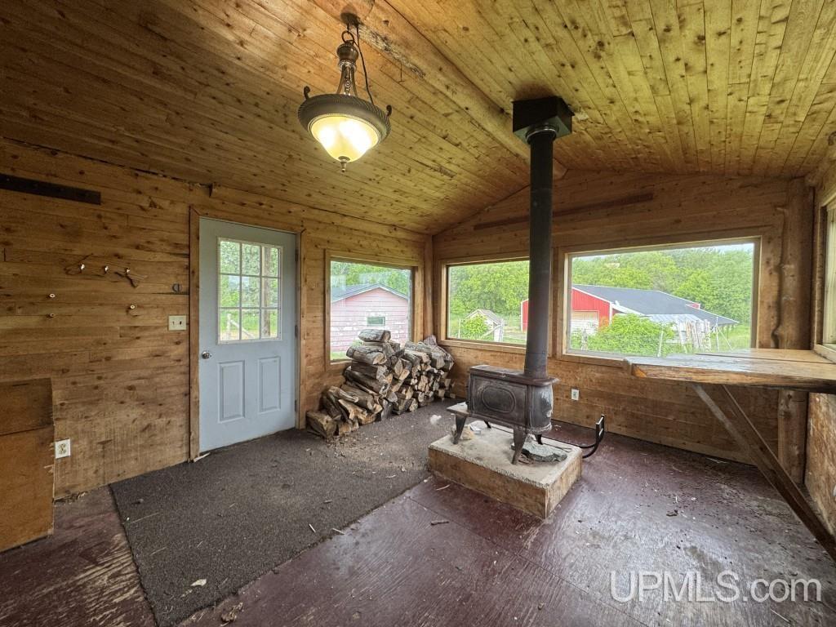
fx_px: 338
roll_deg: -1.0
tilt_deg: -2.6
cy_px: 314
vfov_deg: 85.7
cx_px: 418
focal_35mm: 14
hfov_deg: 102.1
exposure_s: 1/120
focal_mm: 2.22
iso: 125
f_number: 2.2
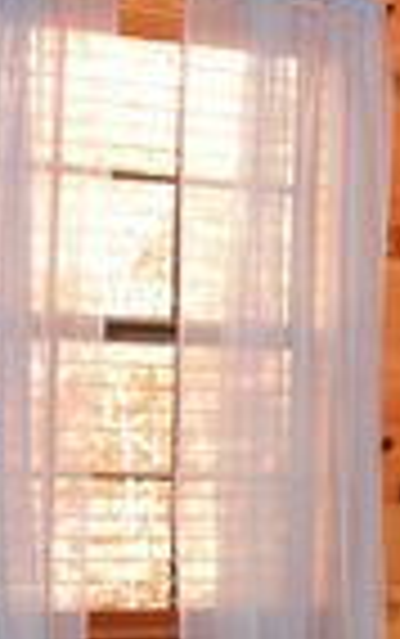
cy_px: 374
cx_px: 580
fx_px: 1723
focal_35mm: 99
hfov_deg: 12.6
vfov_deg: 21.0
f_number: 3.2
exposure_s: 1/40
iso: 200
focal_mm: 6
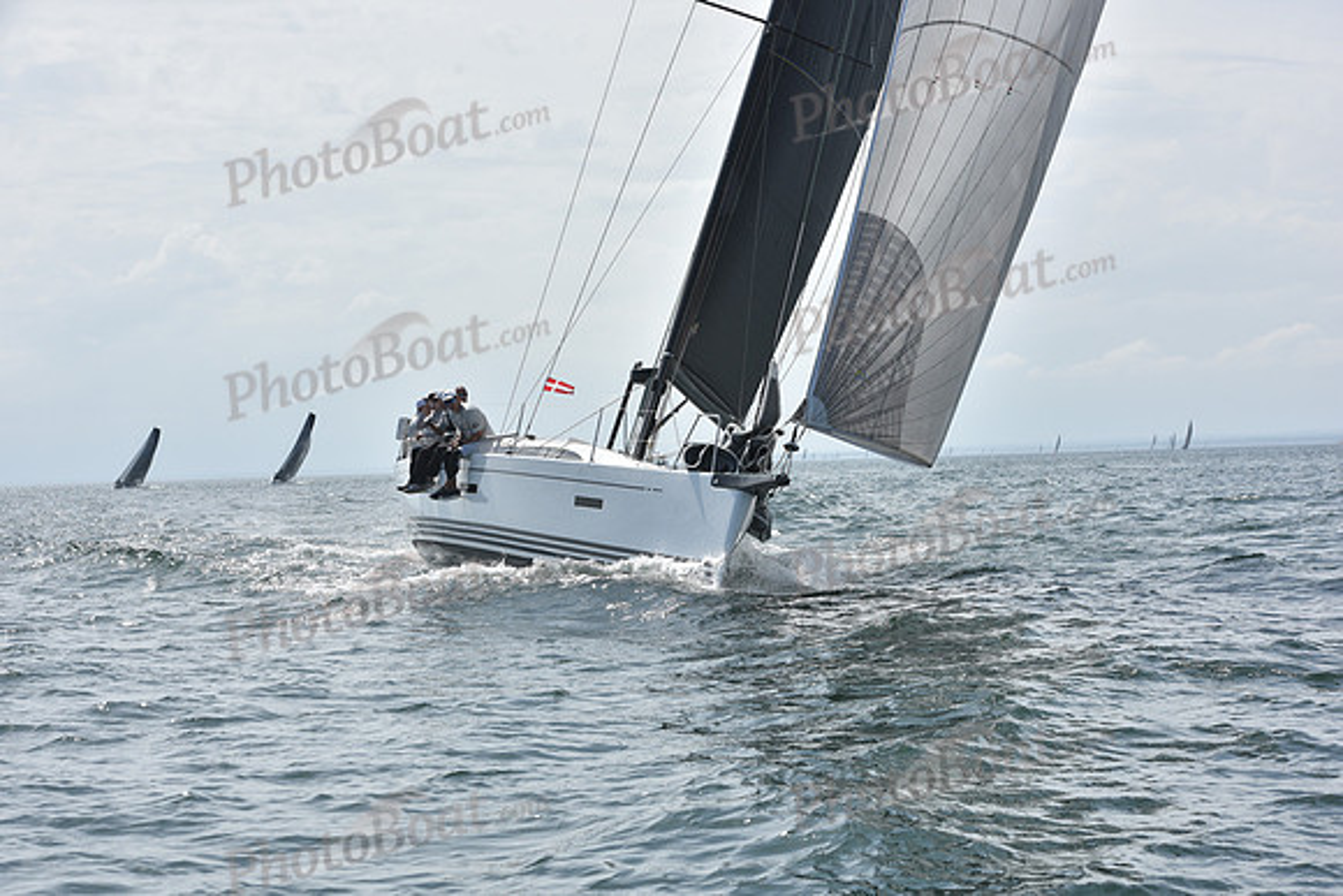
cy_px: 448
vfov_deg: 17.1
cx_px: 672
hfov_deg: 25.4
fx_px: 2985
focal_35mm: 80
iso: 200
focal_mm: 80
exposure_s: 1/800
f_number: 9
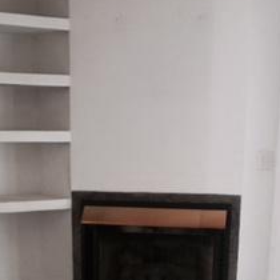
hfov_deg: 22.1
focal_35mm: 78
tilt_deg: -13.6
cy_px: 321
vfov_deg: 20.9
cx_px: 105
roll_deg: -0.3
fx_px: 714
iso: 80
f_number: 2.2
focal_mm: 4.15
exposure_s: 1/15
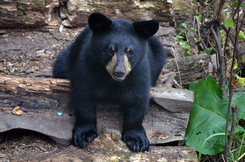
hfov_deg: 6.9
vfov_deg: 4.6
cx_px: 122
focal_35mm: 300
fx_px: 2037
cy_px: 81
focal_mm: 200
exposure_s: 1/125
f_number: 5.6
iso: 1100
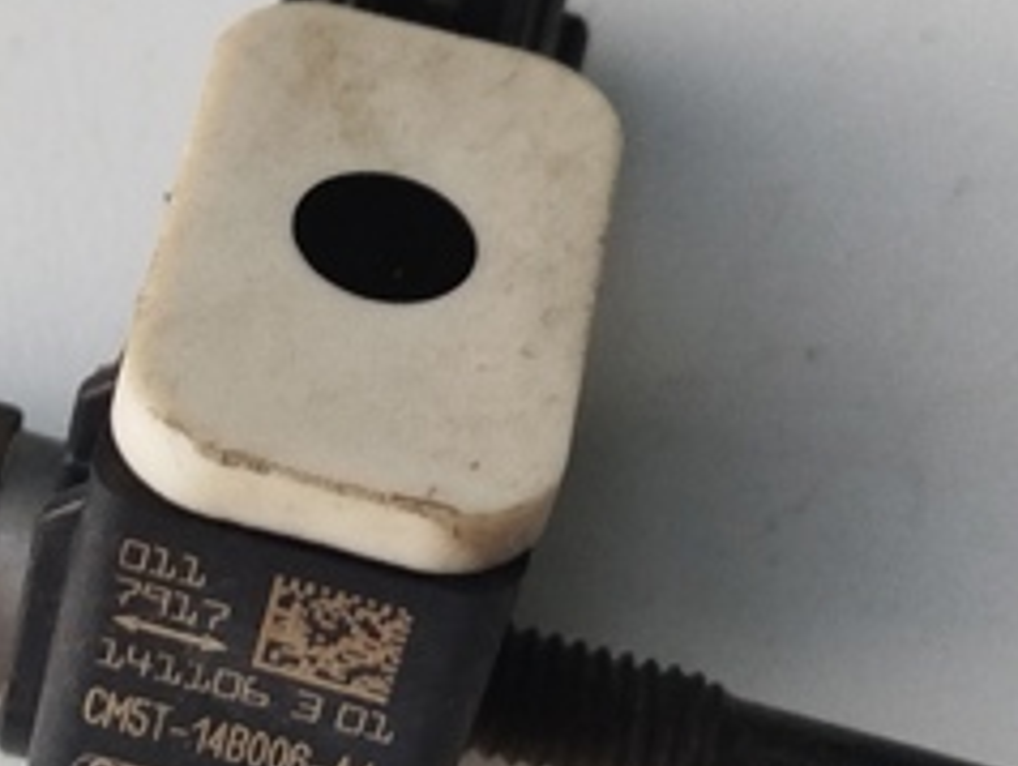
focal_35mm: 129
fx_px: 3798
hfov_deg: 15.1
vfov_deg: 11.5
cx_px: 64
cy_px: 454
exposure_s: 1/33
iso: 250
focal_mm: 5.31
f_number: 1.7
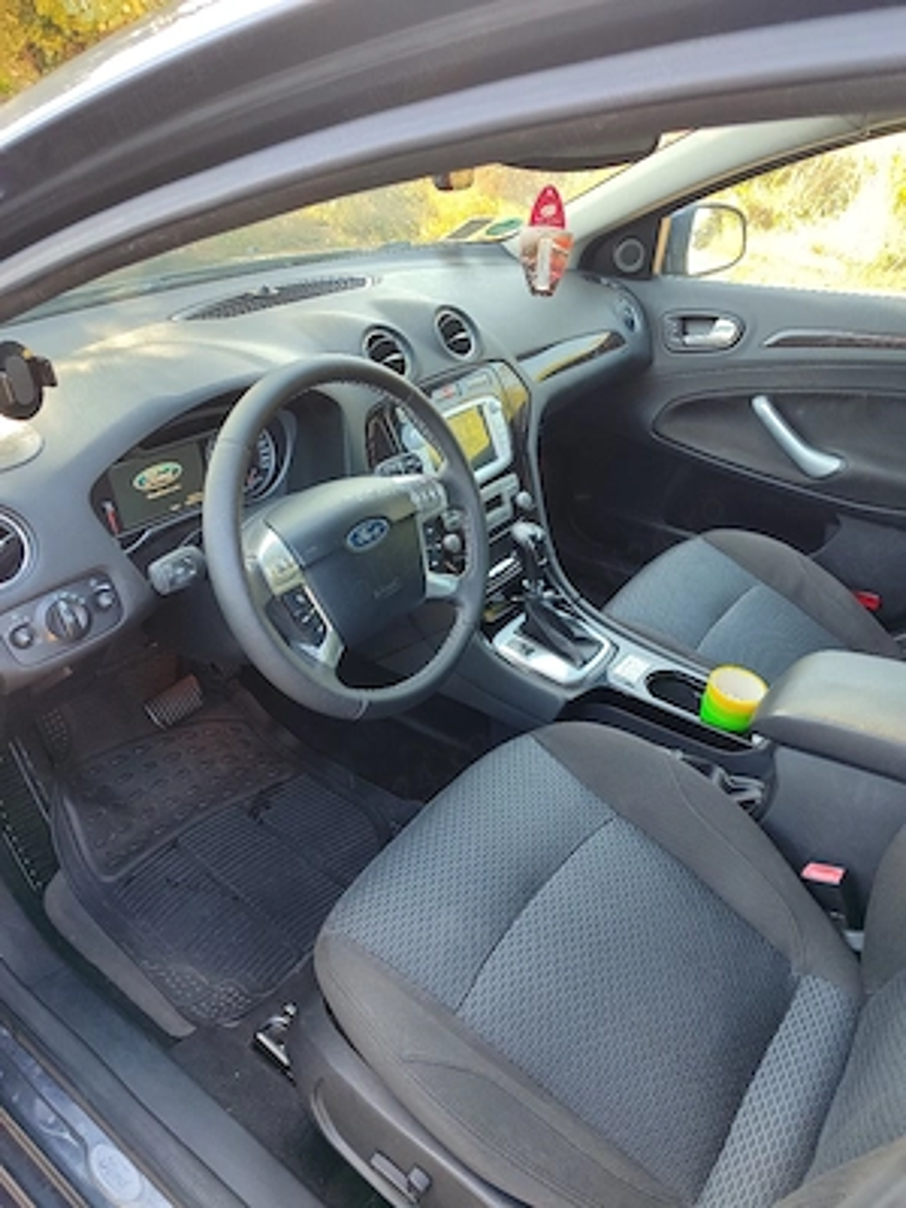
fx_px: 872
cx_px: 453
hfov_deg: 54.9
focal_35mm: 25
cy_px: 604
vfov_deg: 69.4
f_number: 1.89
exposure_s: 1/50
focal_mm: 5.95
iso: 89
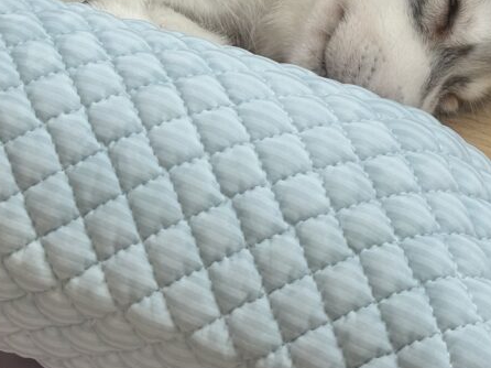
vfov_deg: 10.3
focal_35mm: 140
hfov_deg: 14.0
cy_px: -125
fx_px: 1985
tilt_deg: -39.8
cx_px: 35
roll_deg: -7.1
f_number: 1.6
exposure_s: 1/100
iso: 50
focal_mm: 5.96
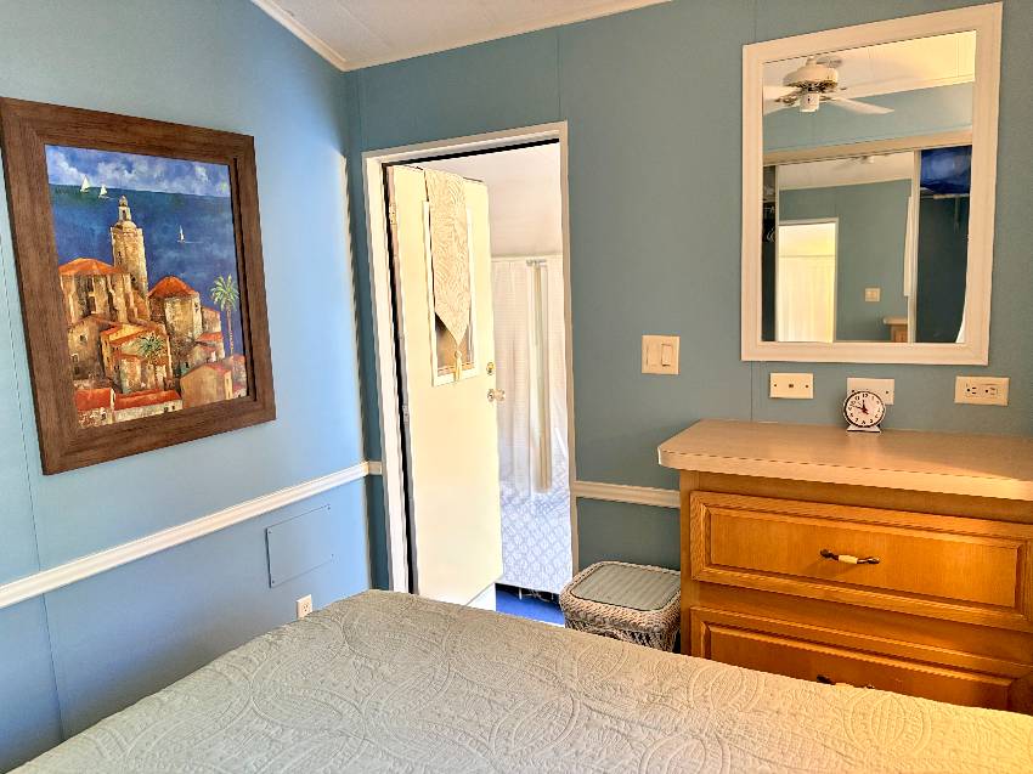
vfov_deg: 53.0
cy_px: 387
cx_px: 516
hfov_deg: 67.3
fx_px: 776
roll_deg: +2.2
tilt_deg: -7.6
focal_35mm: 26
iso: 500
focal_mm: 5.96
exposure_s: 1/60
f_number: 1.6
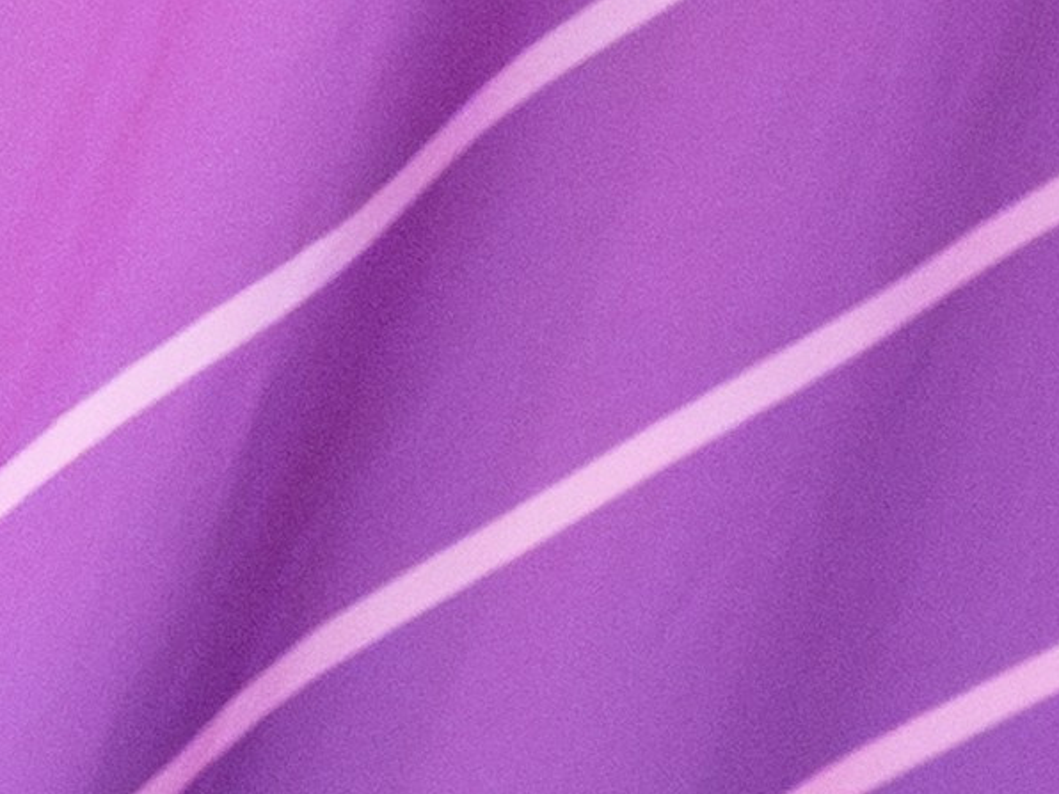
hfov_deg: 1.0
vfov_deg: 0.8
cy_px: 2814
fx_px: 59656
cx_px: 2083
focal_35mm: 1950
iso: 4000
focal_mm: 200
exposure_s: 1/400
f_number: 3.2
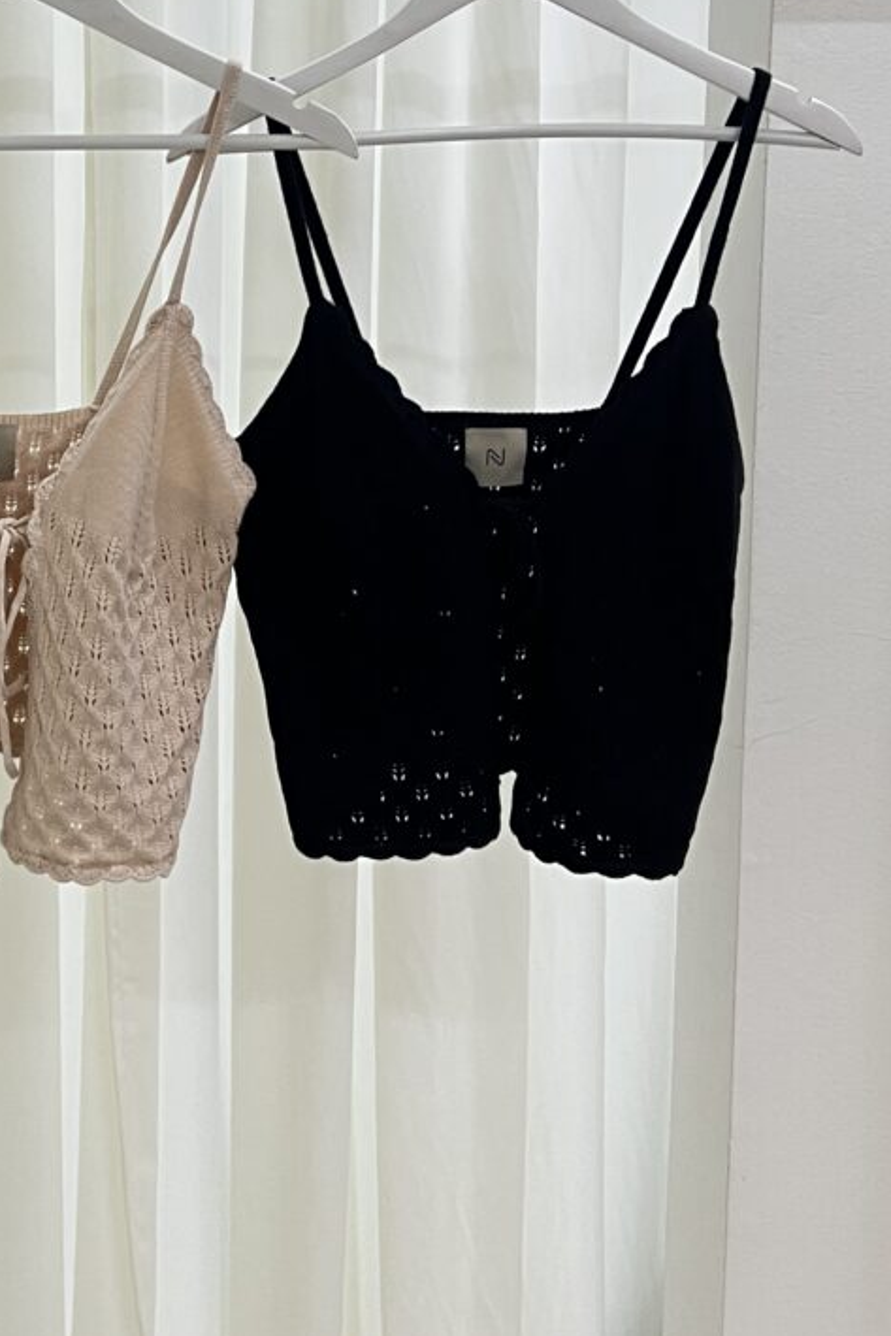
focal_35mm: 61
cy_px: 458
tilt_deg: -5.2
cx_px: 4
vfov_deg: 32.6
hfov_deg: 21.5
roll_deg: +0.3
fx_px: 2263
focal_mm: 5.7
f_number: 1.5
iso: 125
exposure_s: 1/50
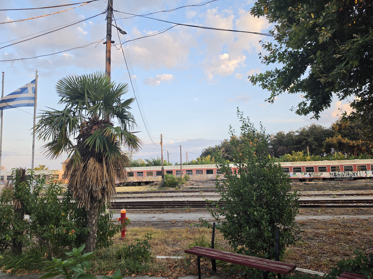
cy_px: 140
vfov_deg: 58.9
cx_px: 186
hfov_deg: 73.9
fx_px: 248
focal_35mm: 23
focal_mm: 6.5
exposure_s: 1/359
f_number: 1.4
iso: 32
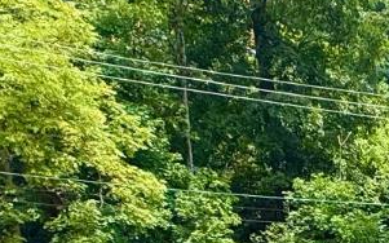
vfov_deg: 14.3
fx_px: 784
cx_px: 594
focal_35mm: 74
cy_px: 502
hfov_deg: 22.5
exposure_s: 1/579
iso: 50
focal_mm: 2.22
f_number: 2.2
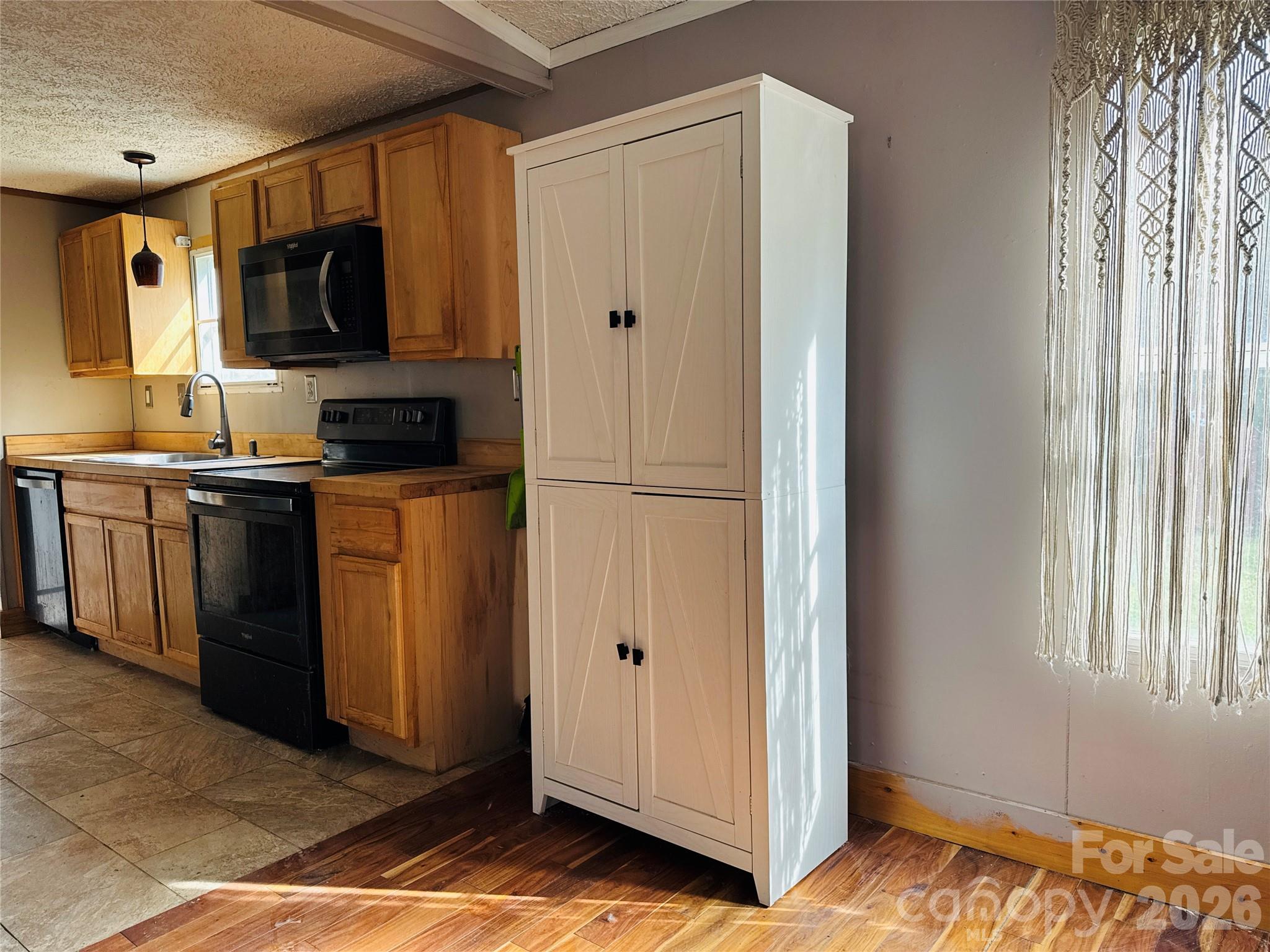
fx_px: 881
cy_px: 476
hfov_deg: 71.6
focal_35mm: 24
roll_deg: +1.5
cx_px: 635
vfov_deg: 56.8
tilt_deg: -5.3
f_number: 1.78
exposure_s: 1/121
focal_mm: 6.76
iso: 125
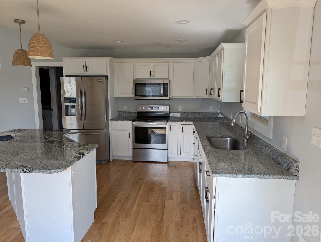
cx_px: 160
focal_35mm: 24
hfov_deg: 71.5
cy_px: 121
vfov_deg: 56.9
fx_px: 223
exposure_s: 1/127
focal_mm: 6.9
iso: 23
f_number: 1.68
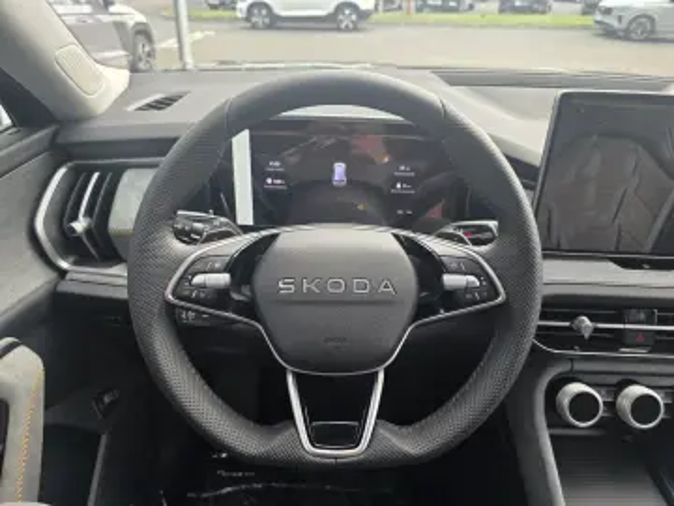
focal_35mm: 23
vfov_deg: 58.9
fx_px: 448
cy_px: 253
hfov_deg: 73.9
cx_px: 337
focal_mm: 6.3
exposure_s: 1/180
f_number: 1.7
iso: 40
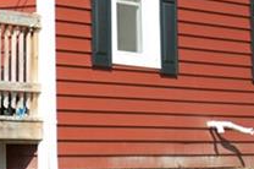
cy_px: -23
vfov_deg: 7.3
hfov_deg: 10.1
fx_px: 1317
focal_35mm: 187
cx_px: -265
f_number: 2.8
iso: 200
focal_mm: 38
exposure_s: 1/2500
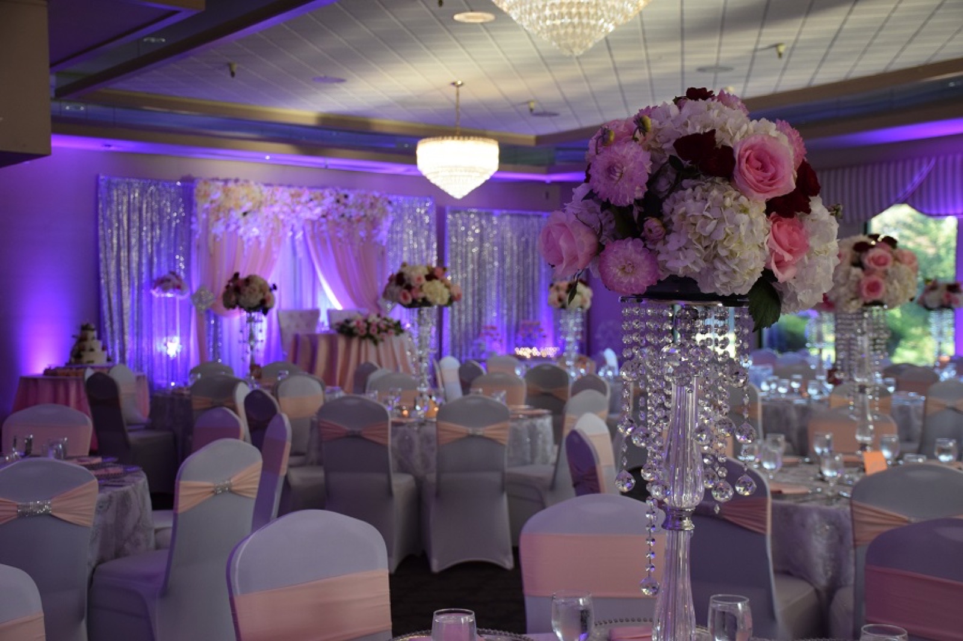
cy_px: 320
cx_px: 482
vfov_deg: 28.1
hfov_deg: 41.1
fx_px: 1284
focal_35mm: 48
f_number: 4
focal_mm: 32
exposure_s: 1/60
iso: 720
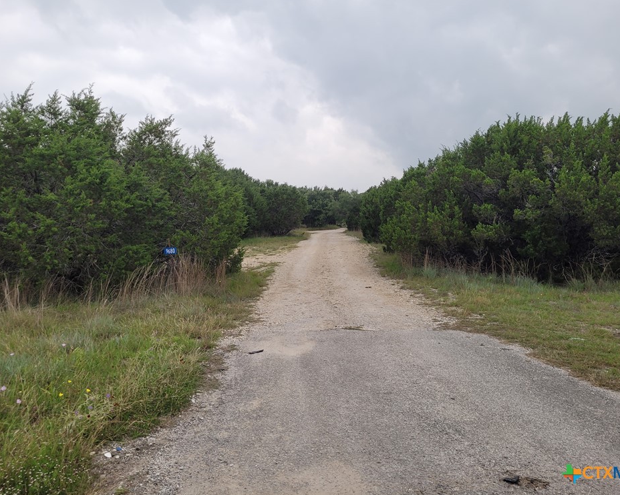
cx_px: 317
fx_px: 514
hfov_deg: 62.2
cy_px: 241
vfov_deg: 51.5
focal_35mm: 28
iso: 64
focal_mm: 5.4
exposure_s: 1/120
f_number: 1.8
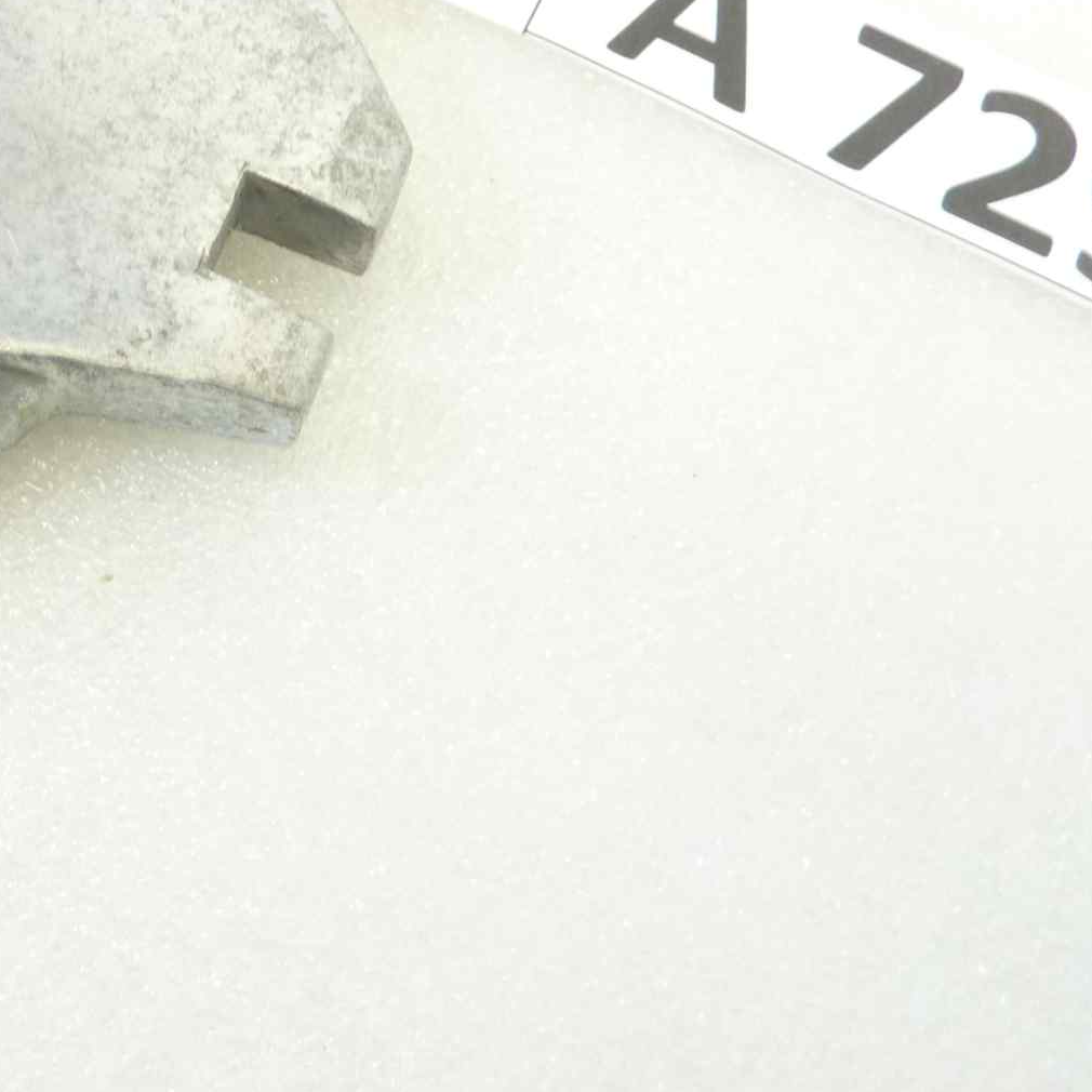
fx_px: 1999
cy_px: 57
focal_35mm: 56
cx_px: 10
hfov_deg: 28.7
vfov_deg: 29.0
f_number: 3.3
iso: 80
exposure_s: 1/13
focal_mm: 4.1
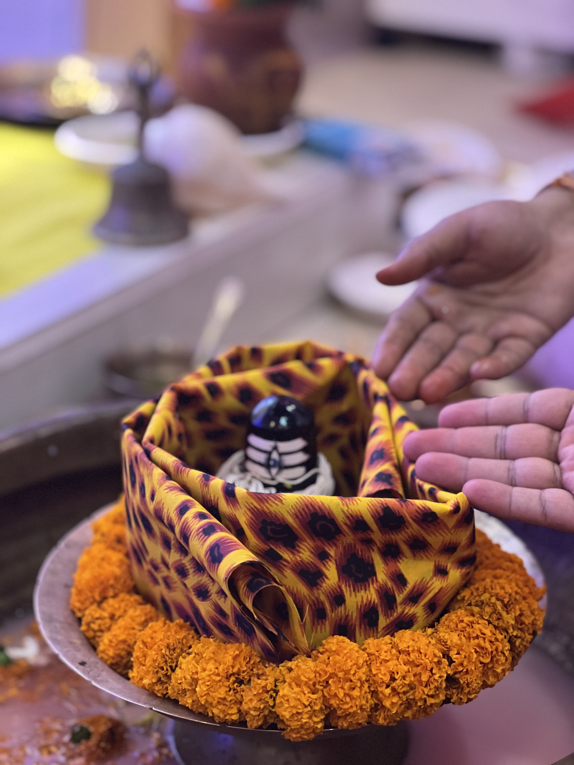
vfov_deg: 25.3
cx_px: 287
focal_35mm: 77
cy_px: 382
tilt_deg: -22.7
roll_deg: -0.9
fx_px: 1702
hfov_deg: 19.1
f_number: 2.8
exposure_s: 1/20
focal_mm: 9
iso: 400
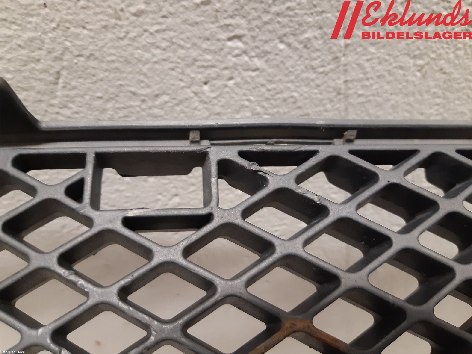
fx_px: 355
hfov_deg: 67.3
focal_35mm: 26
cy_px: 177
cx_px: 236
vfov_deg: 53.1
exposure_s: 1/25
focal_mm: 3.93
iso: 200
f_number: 1.7
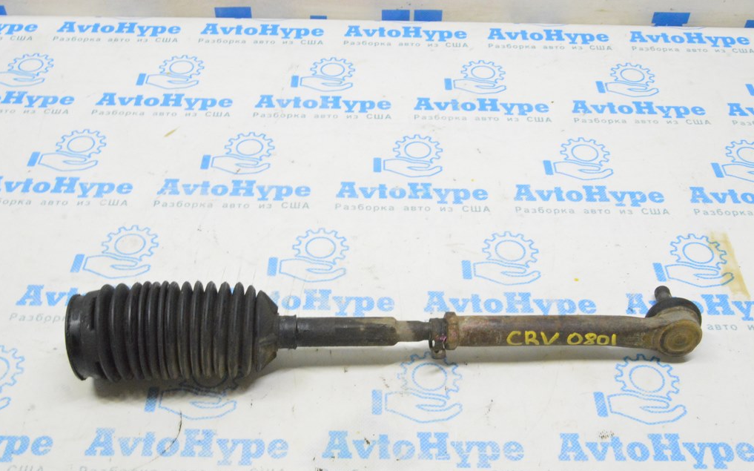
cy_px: 252
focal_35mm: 40
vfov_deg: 32.0
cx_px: 376
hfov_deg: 49.3
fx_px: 822
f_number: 20
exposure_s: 1/15
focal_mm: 26
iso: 6400
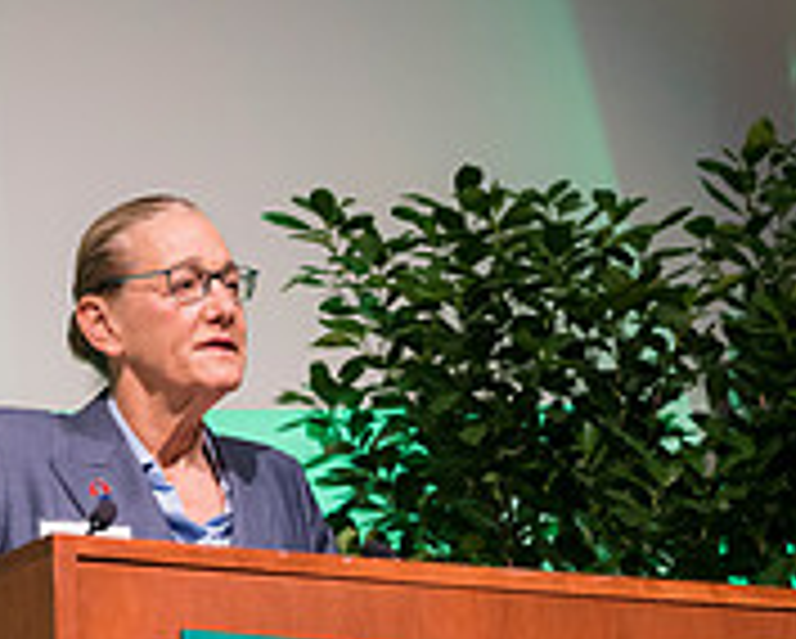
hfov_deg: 12.4
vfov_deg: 9.7
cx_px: 360
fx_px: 3656
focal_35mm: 155
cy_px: 936
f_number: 4
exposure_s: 1/160
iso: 2200
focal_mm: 65
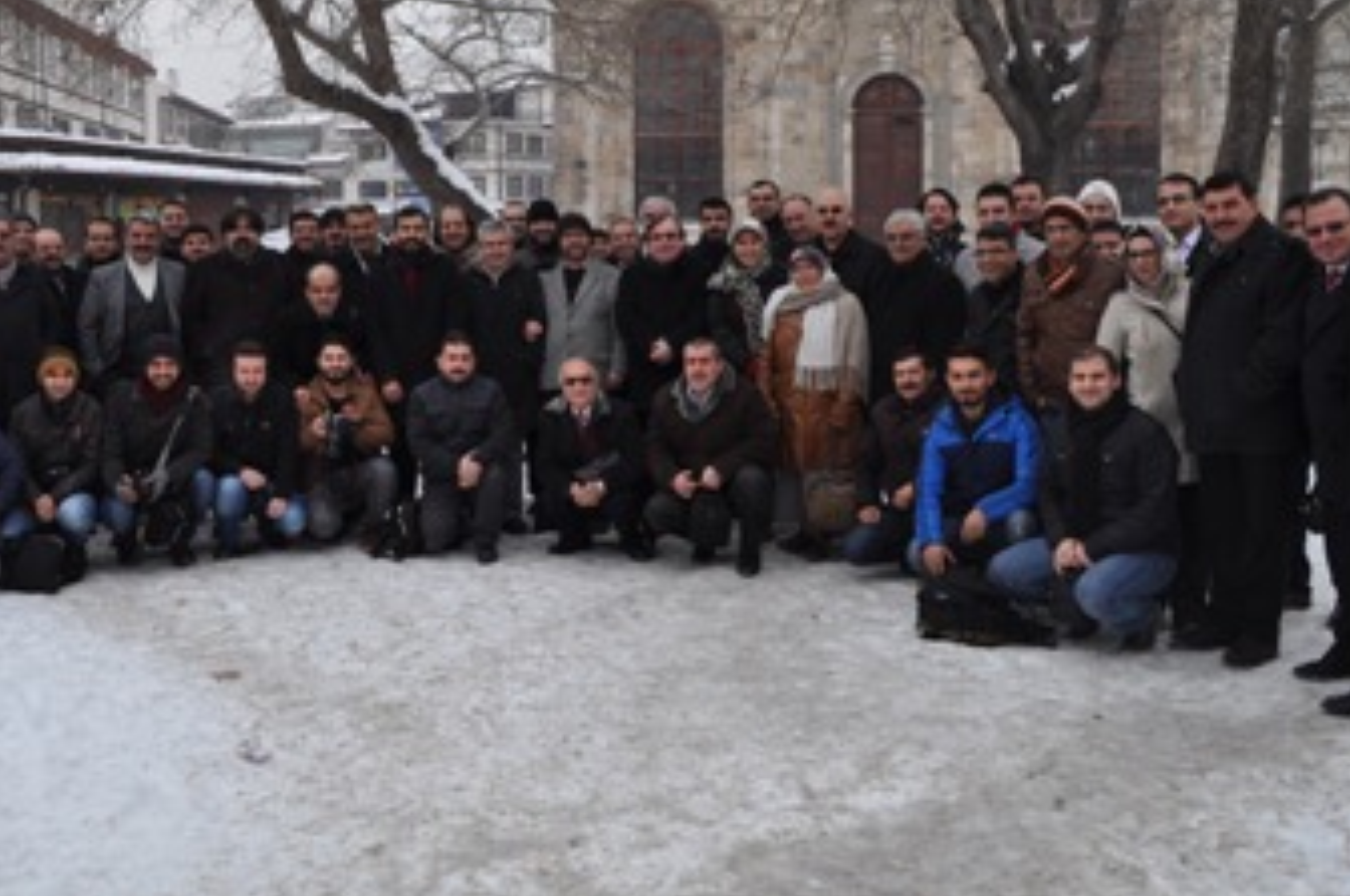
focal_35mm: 36
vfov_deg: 36.5
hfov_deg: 53.0
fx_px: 1348
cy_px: 317
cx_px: 571
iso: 200
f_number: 8
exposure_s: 1/250
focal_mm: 18
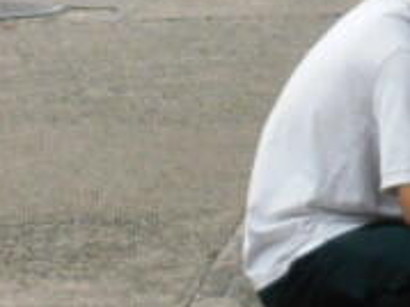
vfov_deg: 3.7
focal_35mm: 404
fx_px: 4782
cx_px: 602
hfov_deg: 4.9
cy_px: 115
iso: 360
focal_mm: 20.1
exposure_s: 1/250
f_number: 6
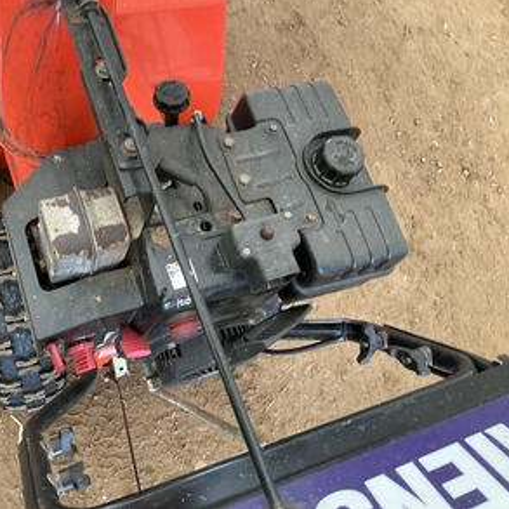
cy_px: 250
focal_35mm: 35
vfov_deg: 47.2
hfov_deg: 46.4
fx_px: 582
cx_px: 165
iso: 64
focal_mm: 3
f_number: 1.8
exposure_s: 1/75
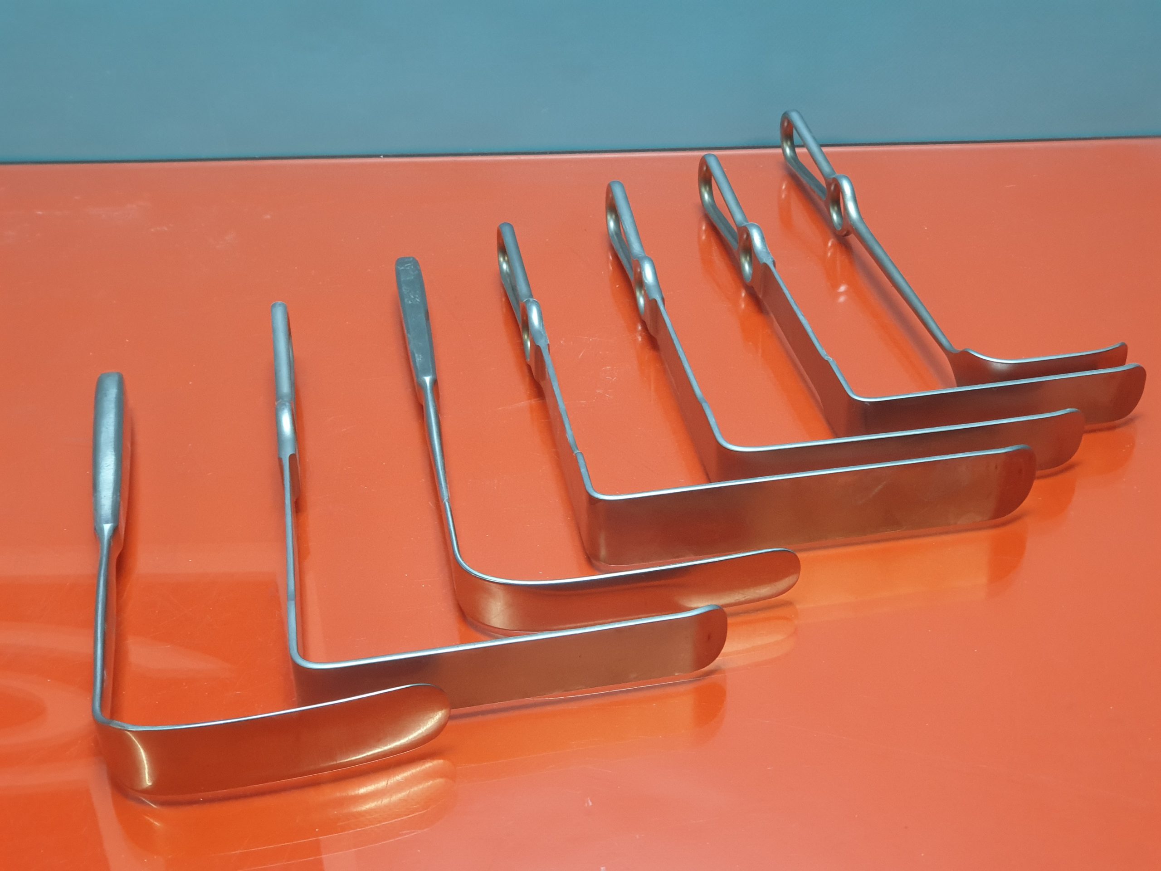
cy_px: 436
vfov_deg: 28.0
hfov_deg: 36.8
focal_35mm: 52
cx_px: 580
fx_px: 1744
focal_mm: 6
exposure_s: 1/33
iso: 160
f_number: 2.4
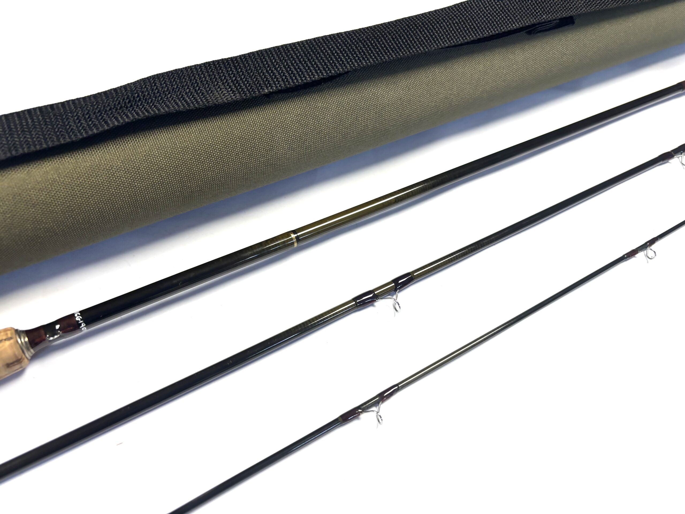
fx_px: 515
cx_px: 342
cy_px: 257
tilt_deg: -54.6
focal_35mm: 26
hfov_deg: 67.3
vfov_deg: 53.1
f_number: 1.6
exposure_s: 1/121
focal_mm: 5.96
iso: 80
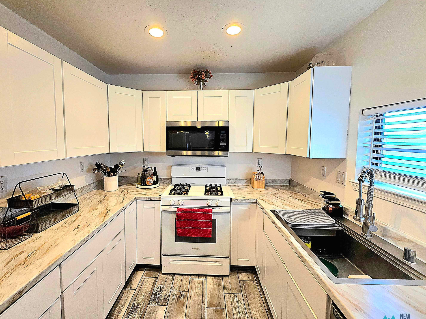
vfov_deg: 85.6
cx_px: 198
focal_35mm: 14
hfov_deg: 101.9
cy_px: 156
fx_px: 172
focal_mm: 1.7
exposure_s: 1/60.2
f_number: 2.2
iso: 64
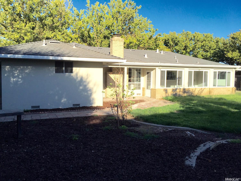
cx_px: 120
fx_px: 202
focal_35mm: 29
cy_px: 90
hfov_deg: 61.7
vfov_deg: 48.2
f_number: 2.2
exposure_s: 1/1326
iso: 25
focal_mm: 4.15
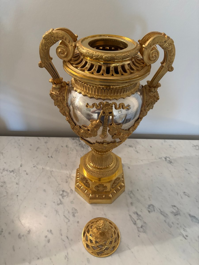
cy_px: 132
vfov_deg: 67.3
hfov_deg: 53.1
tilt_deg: -40.1
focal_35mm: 26
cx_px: 100
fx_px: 199
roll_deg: -3.2
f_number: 1.6
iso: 500
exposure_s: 1/50
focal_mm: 5.96
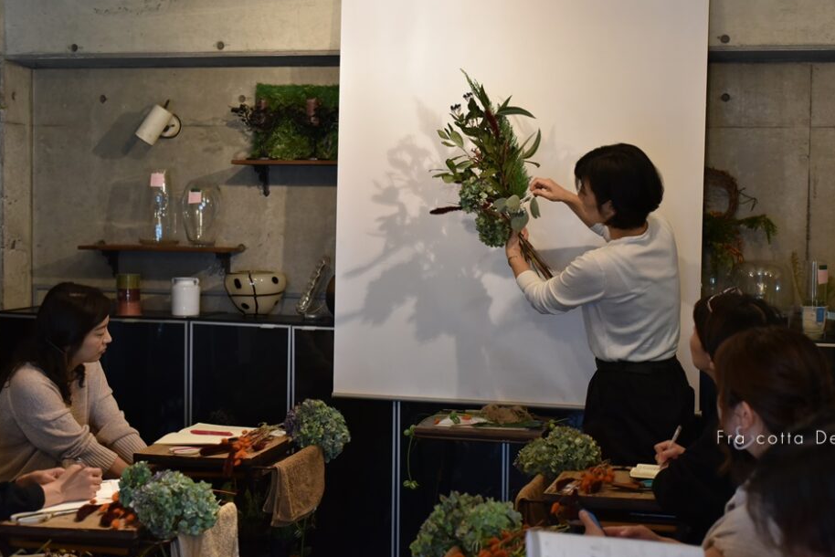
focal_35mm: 56
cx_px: 461
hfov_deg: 35.6
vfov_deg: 24.2
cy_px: 253
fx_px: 1299
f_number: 3.5
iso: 2000
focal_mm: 50
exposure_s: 1/250
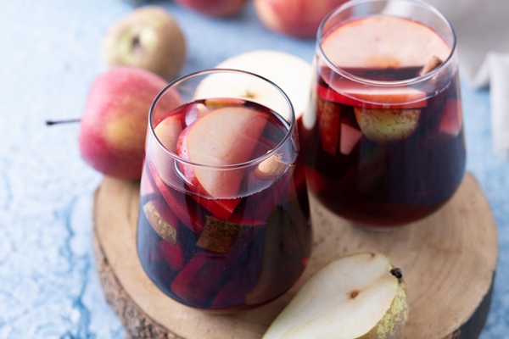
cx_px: 254
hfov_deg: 22.6
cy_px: 170
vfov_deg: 15.2
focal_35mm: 90
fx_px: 1272
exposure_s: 1/200
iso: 100
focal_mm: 60
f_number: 4
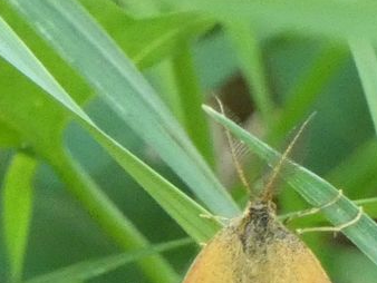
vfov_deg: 1.3
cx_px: 279
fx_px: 12490
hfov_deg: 1.7
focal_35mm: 1146
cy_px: 308
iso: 1000
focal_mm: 81.4
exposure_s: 1/100
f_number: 5.6
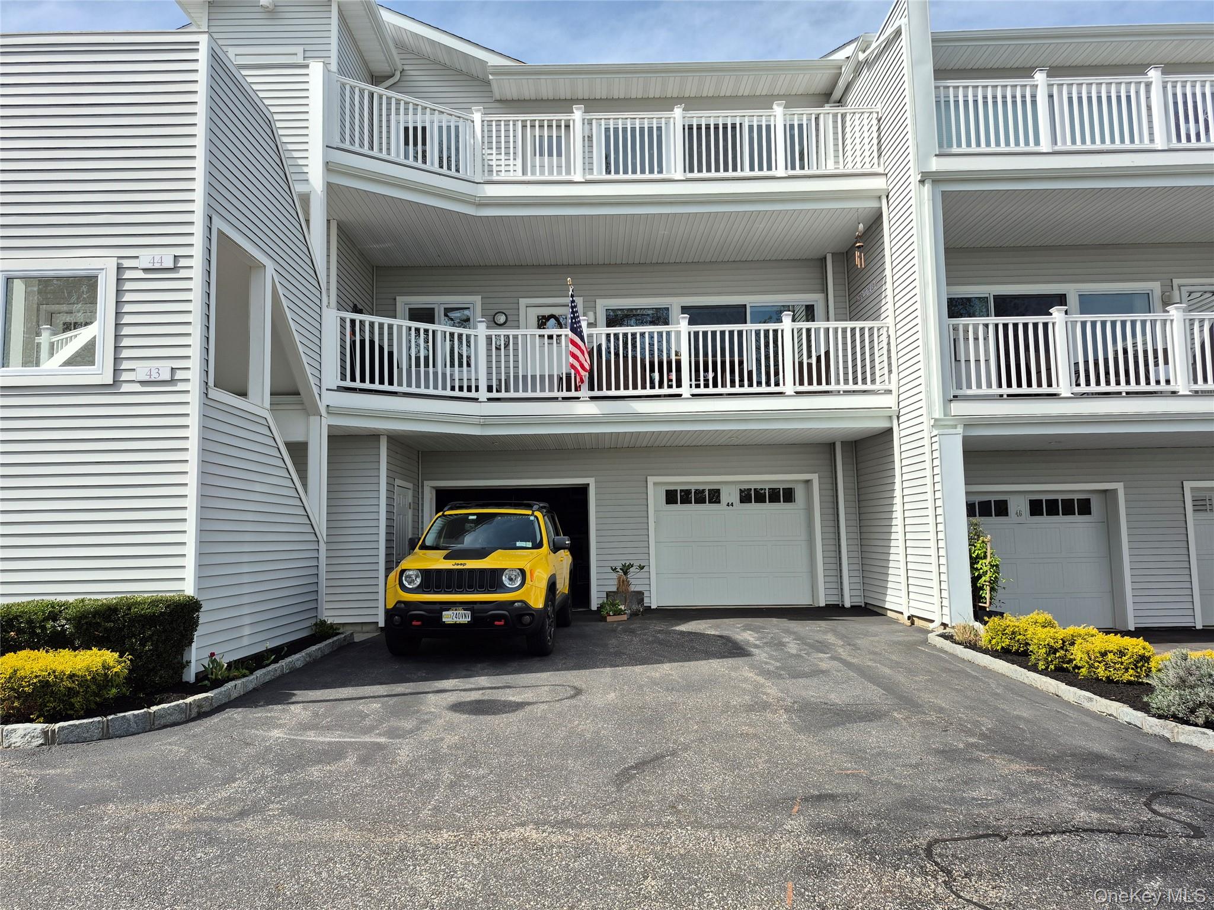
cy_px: 455
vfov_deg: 58.9
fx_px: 807
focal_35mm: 23
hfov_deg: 73.9
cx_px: 607
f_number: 1.8
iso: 25
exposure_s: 1/988
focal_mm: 5.4
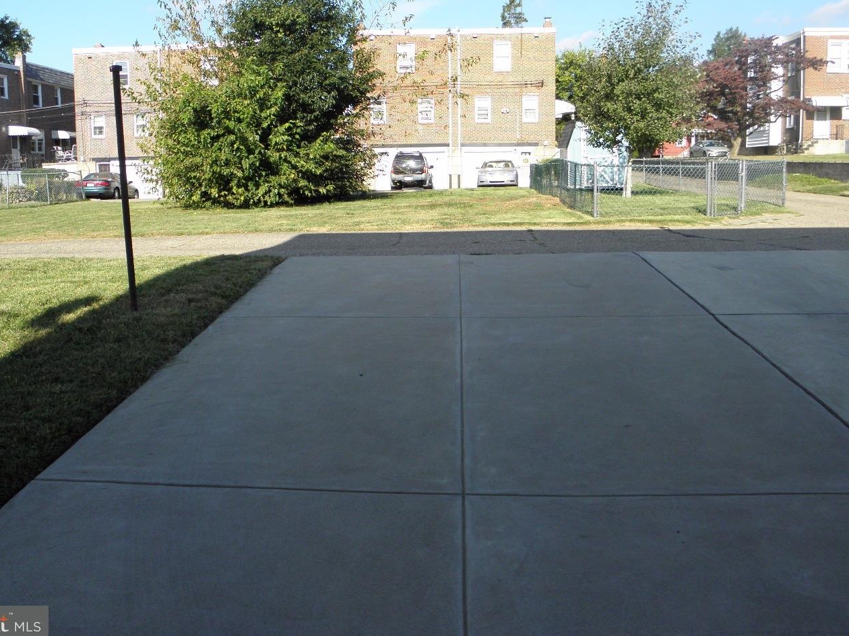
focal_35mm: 32
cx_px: 416
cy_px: 281
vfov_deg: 44.1
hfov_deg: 56.8
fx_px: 785
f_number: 3.5
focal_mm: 5
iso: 100
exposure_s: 1/500
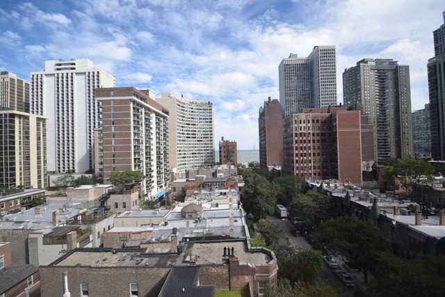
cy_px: 148
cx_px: 222
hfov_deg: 100.4
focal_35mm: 15
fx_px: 185
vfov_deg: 77.4
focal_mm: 10
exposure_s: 1/320
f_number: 9
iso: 200
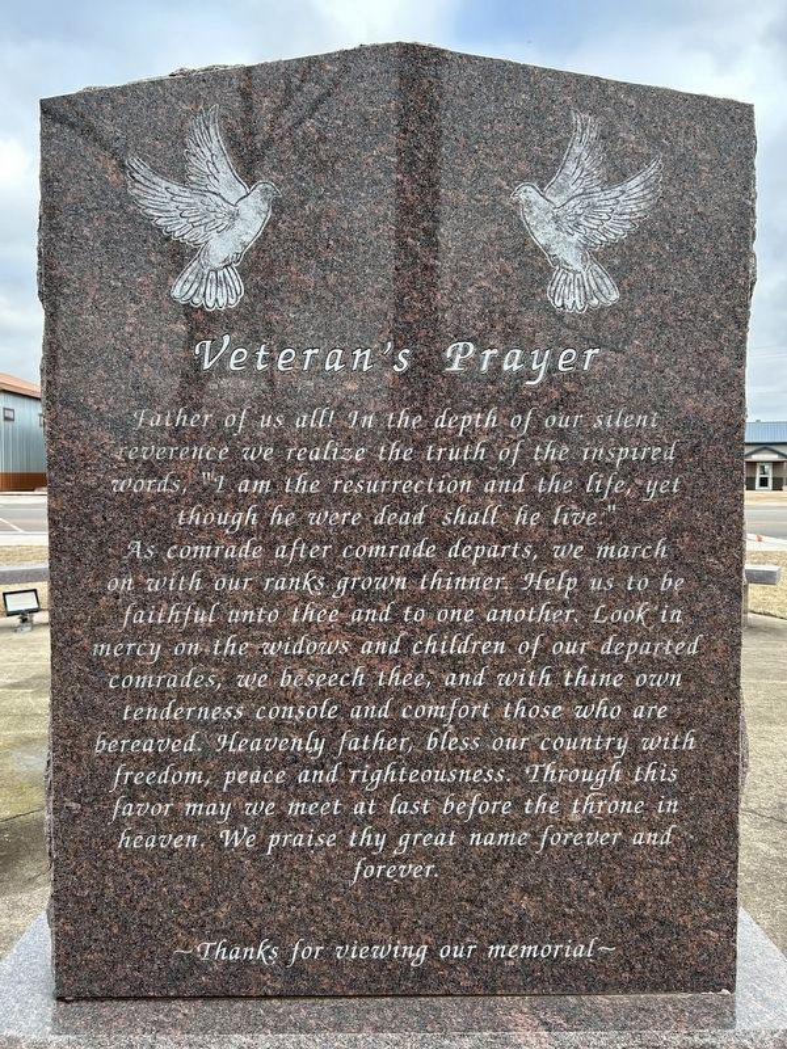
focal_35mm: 26
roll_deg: +0.5
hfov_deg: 53.1
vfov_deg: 67.3
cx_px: 394
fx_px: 788
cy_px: 524
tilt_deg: -3.3
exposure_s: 1/346
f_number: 1.5
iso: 50
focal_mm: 5.7
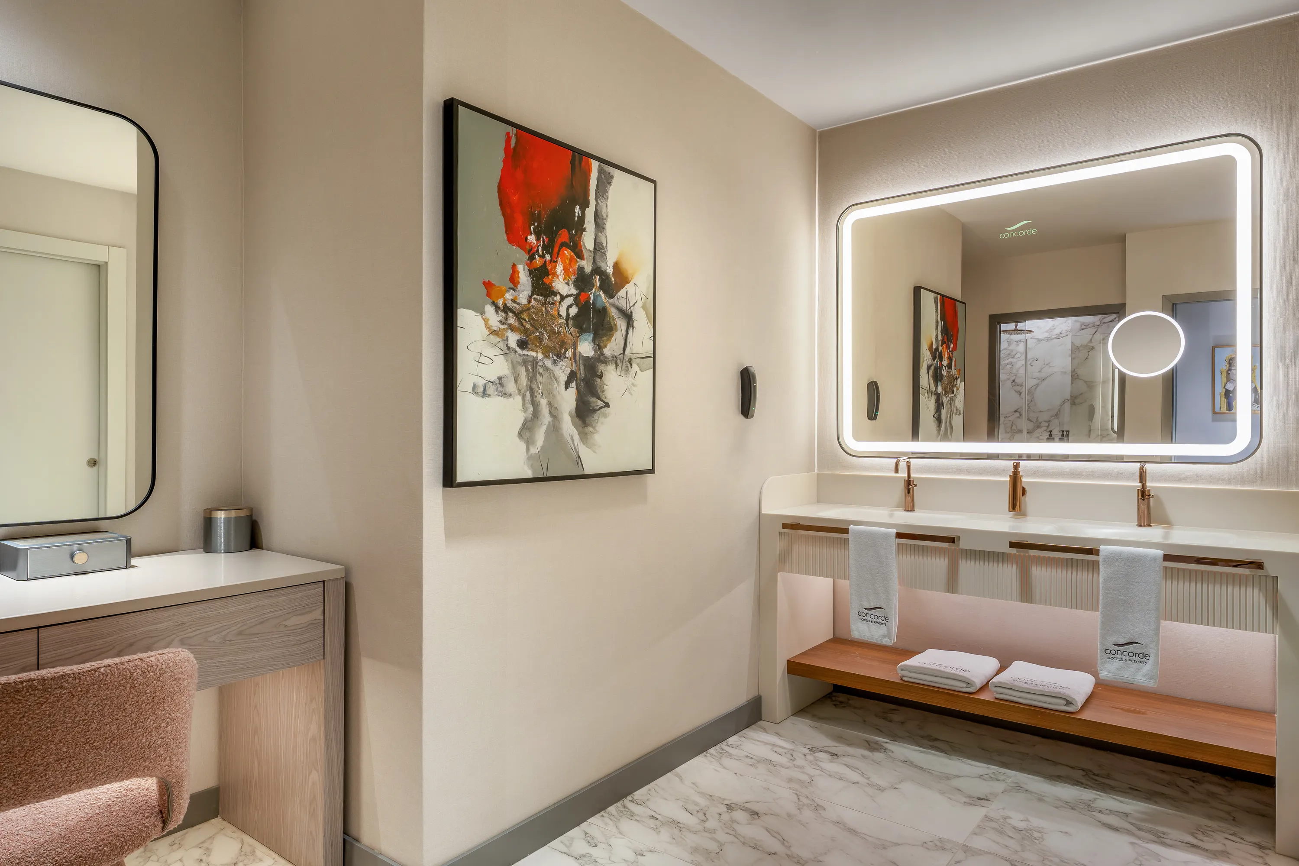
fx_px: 779
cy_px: 433
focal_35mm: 22
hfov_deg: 79.6
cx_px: 650
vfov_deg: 58.1
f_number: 9
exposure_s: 1/1.67
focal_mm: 21.6
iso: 320
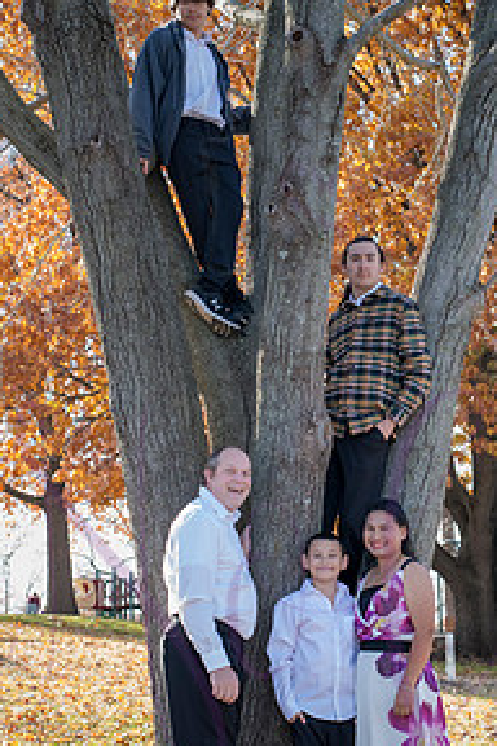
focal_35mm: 78
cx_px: 331
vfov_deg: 26.0
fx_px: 1615
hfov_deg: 17.4
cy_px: 427
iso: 400
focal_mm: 50
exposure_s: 1/200
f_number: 5.6
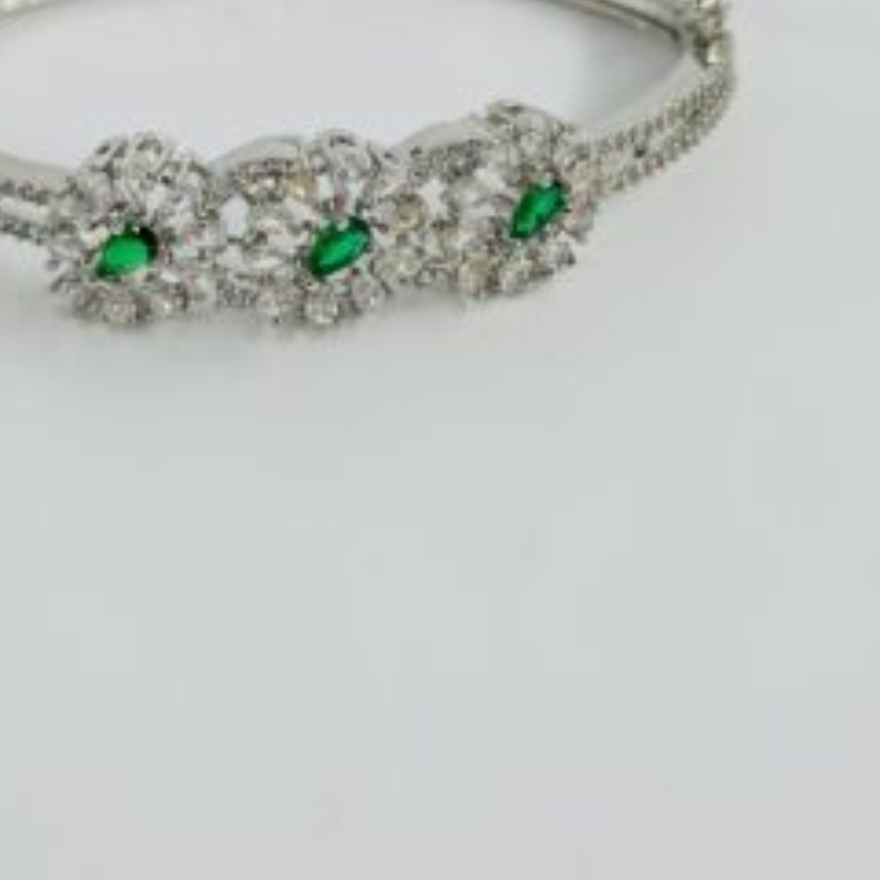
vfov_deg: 17.3
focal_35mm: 99
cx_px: 319
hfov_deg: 17.5
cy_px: 88
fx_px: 2847
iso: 80
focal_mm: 6.86
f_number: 1.78
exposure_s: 1/1953
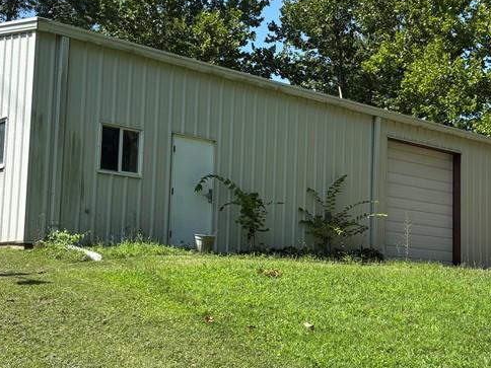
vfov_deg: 26.6
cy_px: 196
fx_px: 780
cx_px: 250
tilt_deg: +6.3
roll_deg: -1.9
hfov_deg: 34.9
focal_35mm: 55
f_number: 1.6
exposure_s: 1/2062
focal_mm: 5.96
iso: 50
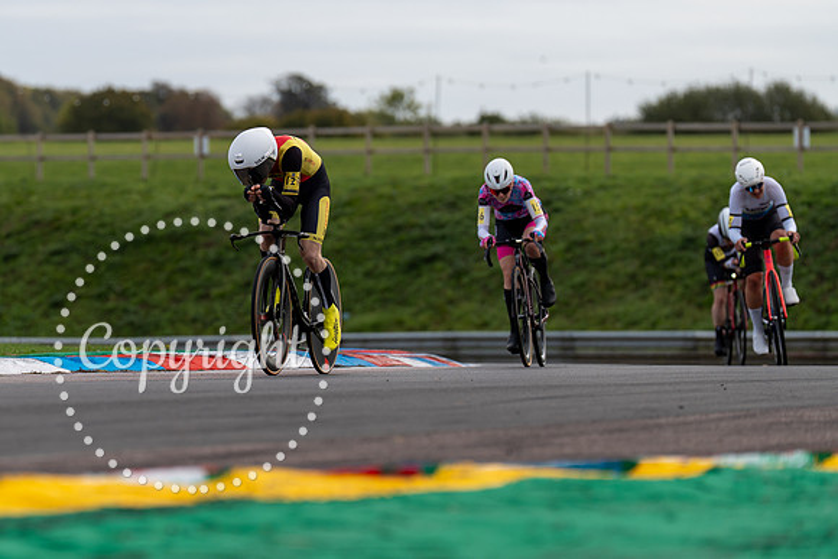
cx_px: 265
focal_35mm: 269
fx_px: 6272
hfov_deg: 7.6
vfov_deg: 5.1
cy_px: 306
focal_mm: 197
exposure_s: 1/1000
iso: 125
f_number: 3.5
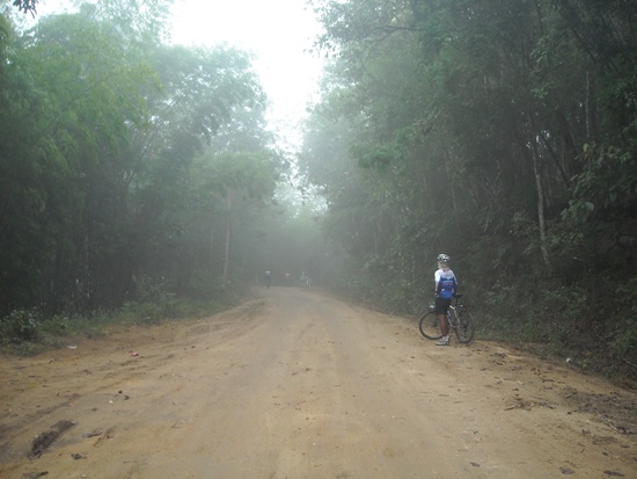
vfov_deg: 40.7
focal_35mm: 35
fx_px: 644
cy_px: 240
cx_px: 318
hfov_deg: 52.6
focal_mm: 5.7
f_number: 2.8
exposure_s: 1/60
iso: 109
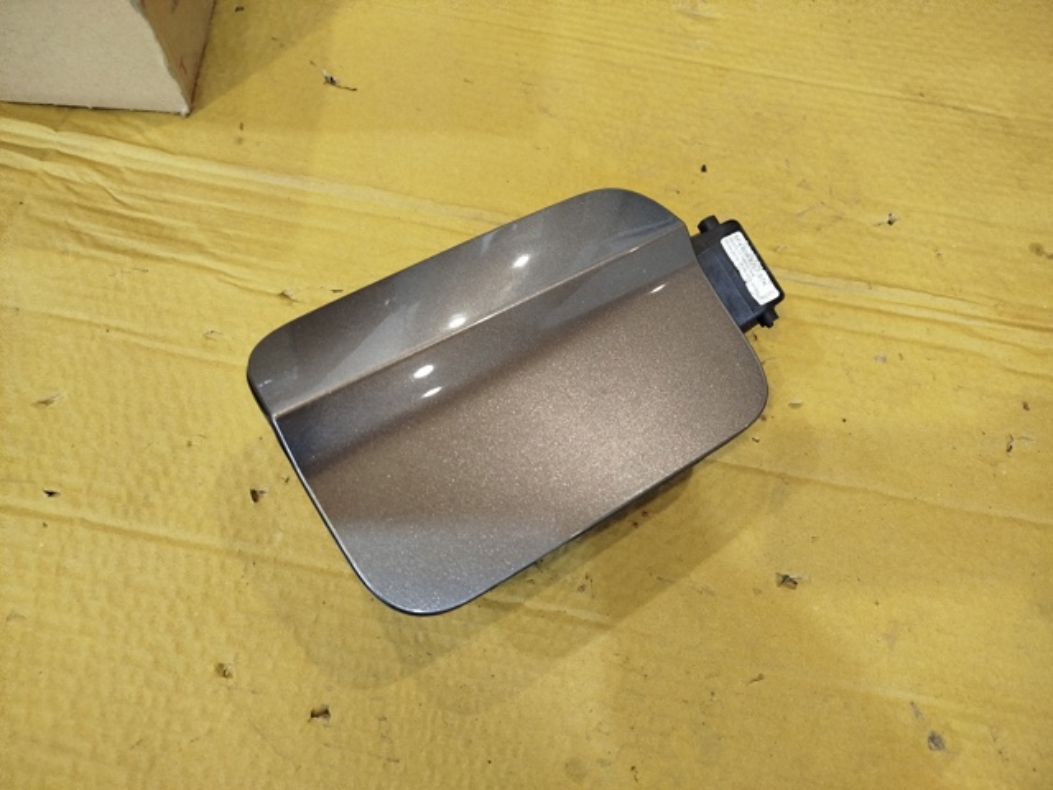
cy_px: 395
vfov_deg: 56.8
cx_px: 526
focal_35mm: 24
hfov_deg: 71.6
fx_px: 730
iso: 500
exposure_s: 1/33
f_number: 1.7
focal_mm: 5.31
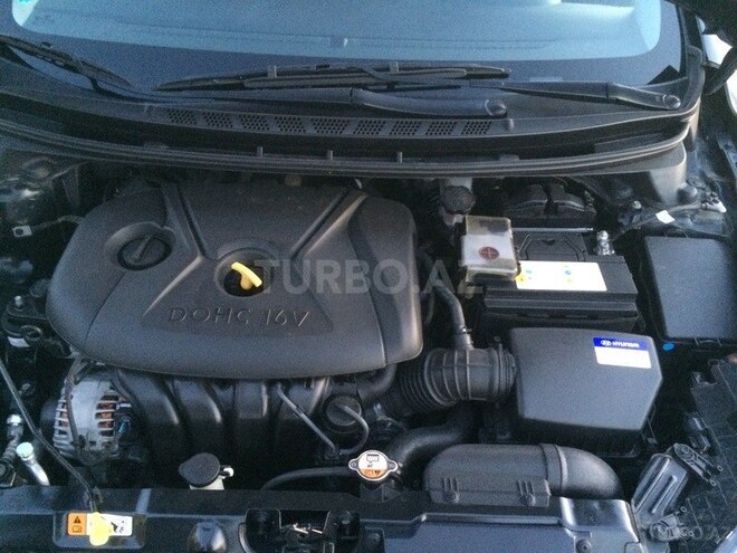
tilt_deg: -43.1
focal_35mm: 29
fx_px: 617
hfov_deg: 61.7
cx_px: 368
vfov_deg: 48.2
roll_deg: -4.7
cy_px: 276
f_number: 2.2
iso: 400
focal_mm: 4.15
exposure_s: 1/17
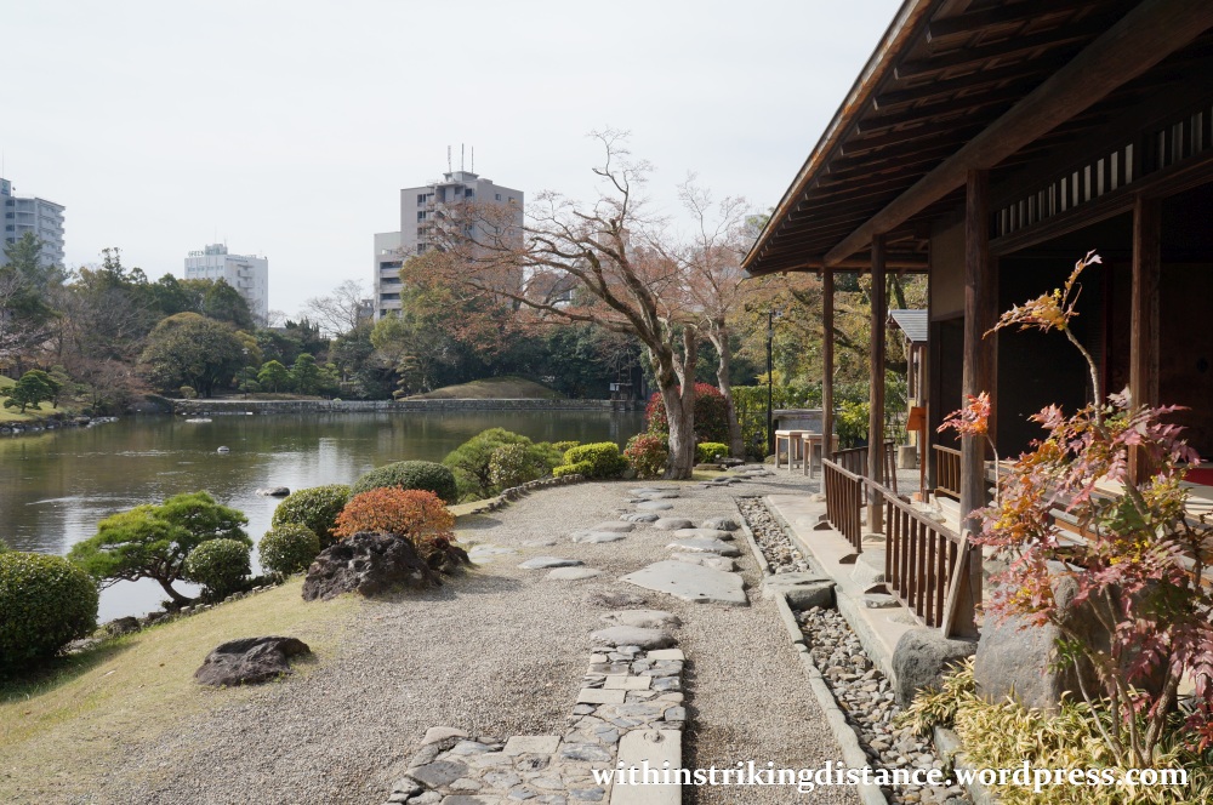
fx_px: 1010
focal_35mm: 30
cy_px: 402
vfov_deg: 43.5
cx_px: 606
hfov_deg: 62.0
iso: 200
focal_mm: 20
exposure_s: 1/500
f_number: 8
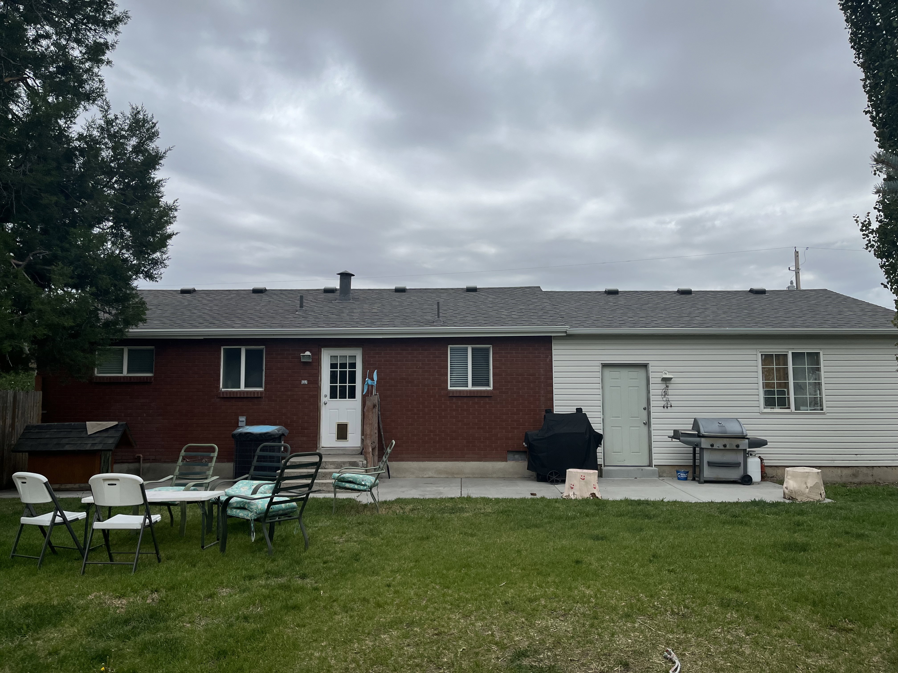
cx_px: 449
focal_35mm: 26
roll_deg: +0.0
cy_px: 336
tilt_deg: +5.5
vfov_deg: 53.1
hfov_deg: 67.3
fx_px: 674
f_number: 1.6
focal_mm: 5.1
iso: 50
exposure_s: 1/6494
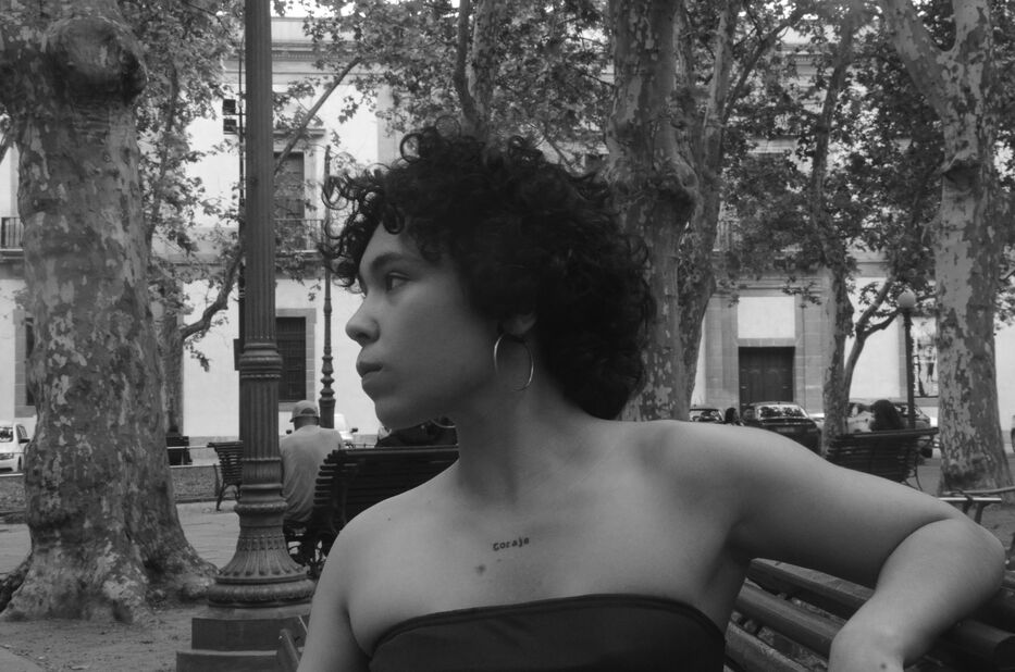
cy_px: 336
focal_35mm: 60
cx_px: 508
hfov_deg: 33.5
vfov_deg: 22.5
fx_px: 1688
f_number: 16
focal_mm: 40
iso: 2000
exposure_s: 1/15
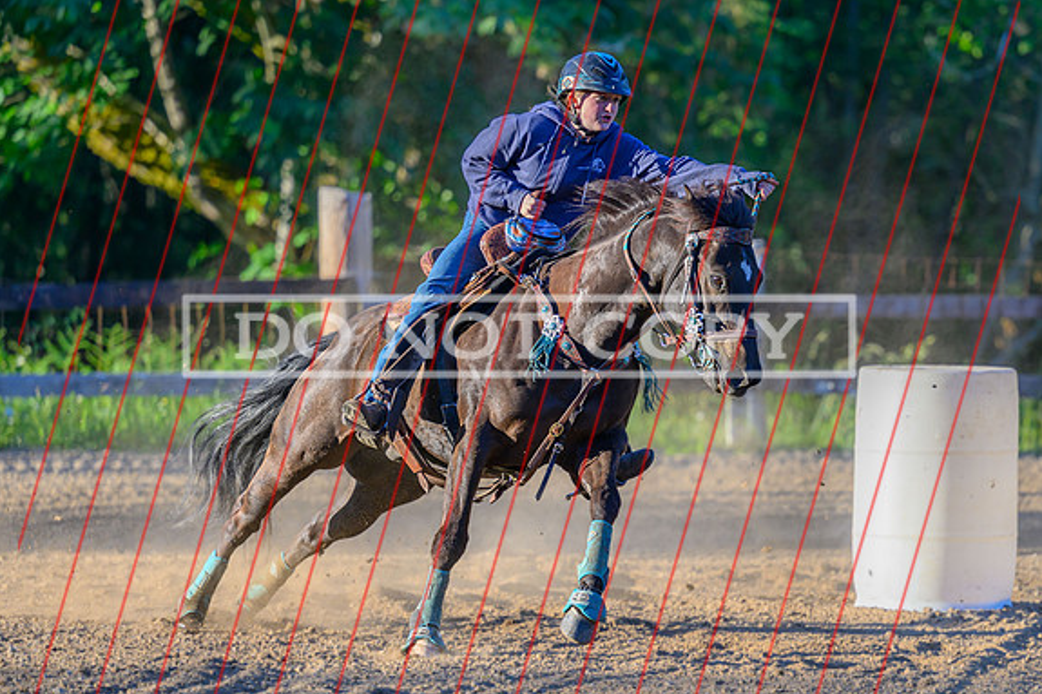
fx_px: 6337
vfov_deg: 6.3
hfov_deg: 9.4
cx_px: 583
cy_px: 411
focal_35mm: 219
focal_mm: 145
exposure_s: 1/2500
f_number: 2.8
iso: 720
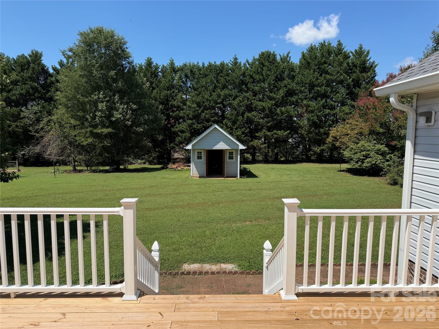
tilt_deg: -6.6
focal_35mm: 24
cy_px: 164
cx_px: 220
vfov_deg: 56.8
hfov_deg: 71.6
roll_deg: -0.8
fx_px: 304
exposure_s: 1/4975
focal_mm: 6.76
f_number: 1.78
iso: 80
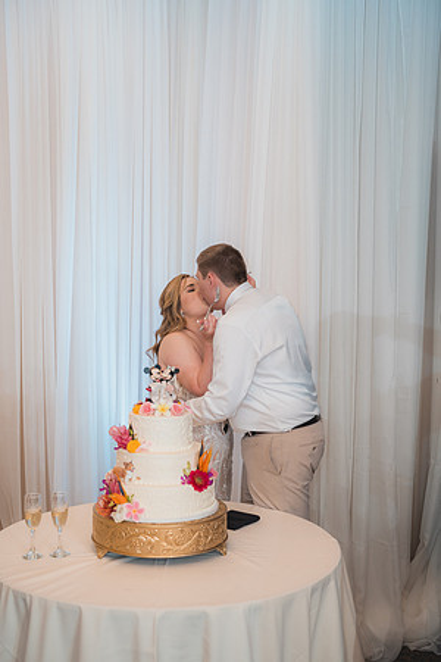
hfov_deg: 27.0
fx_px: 919
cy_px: 331
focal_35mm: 50
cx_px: 220
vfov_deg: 39.6
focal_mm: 50
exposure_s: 1/250
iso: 800
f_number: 2.8
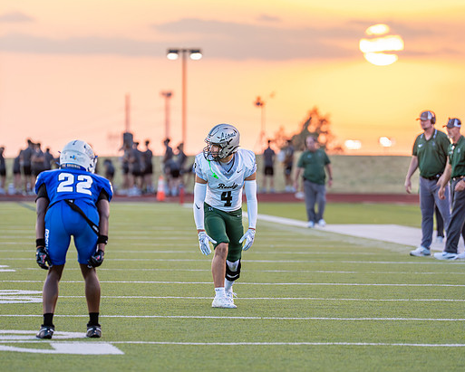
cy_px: 191
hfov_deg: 6.3
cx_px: 225
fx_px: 4241
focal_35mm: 308
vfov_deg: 5.0
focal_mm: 194
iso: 1000
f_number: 2.8
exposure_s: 1/1250
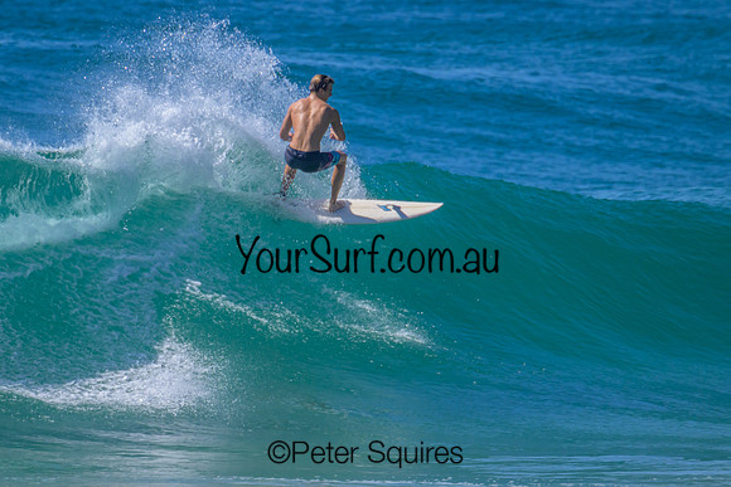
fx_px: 19091
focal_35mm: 940
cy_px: 261
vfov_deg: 1.5
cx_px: 302
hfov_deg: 2.2
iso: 1000
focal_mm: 800
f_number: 11
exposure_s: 1/2000
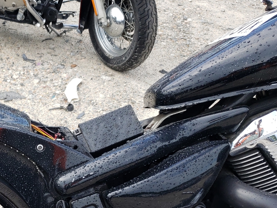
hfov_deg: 30.2
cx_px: 8
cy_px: 178
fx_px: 480
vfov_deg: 23.9
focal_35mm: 60
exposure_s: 1/588
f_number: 1.5
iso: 50
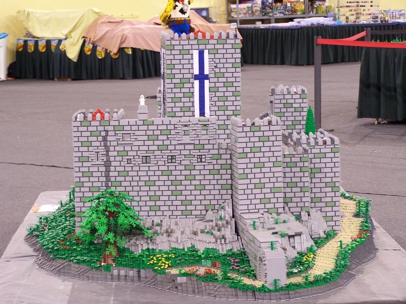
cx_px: 203
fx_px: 1102
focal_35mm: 94
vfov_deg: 15.7
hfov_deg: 20.9
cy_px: 152
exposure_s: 1/4
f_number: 3.2
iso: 80
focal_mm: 15.6
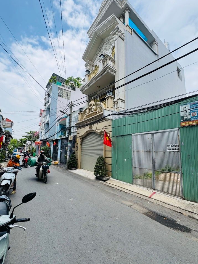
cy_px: 138
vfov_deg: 98.1
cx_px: 102
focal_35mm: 15
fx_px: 114
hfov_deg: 81.7
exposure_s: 1/561
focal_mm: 2.22
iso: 50
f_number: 2.2
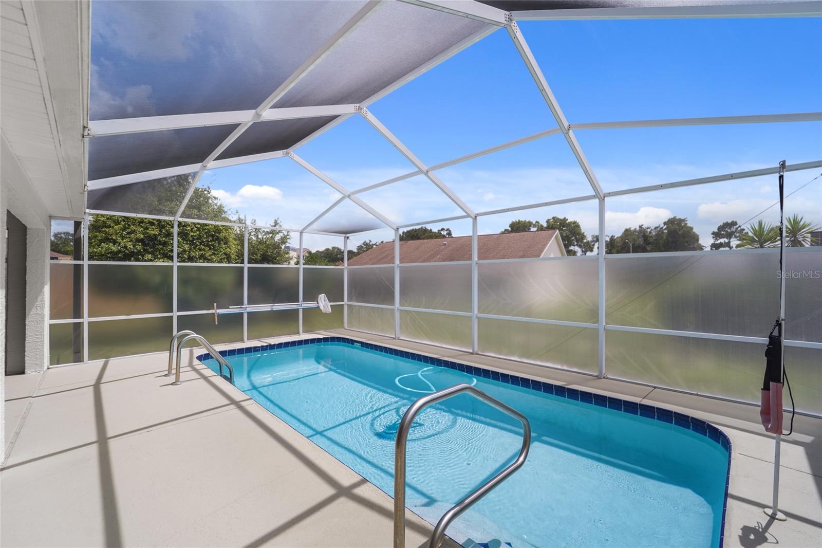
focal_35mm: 14
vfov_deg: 81.2
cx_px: 411
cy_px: 274
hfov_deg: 104.3
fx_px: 320
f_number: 8
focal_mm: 14
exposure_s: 1/800
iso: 250
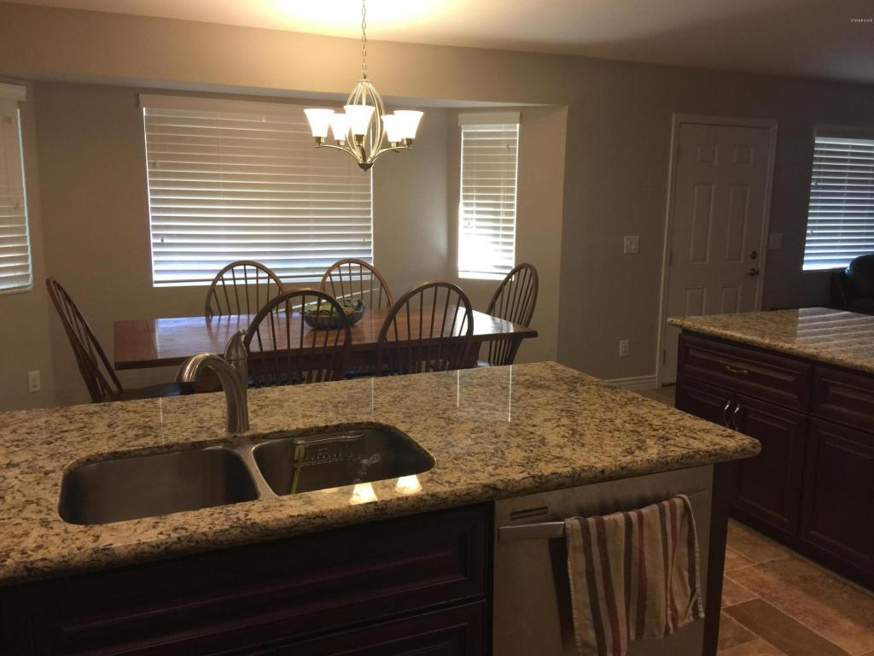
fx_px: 732
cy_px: 328
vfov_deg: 48.2
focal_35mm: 29
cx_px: 437
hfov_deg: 61.7
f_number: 2.2
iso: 50
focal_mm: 4.15
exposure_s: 1/17
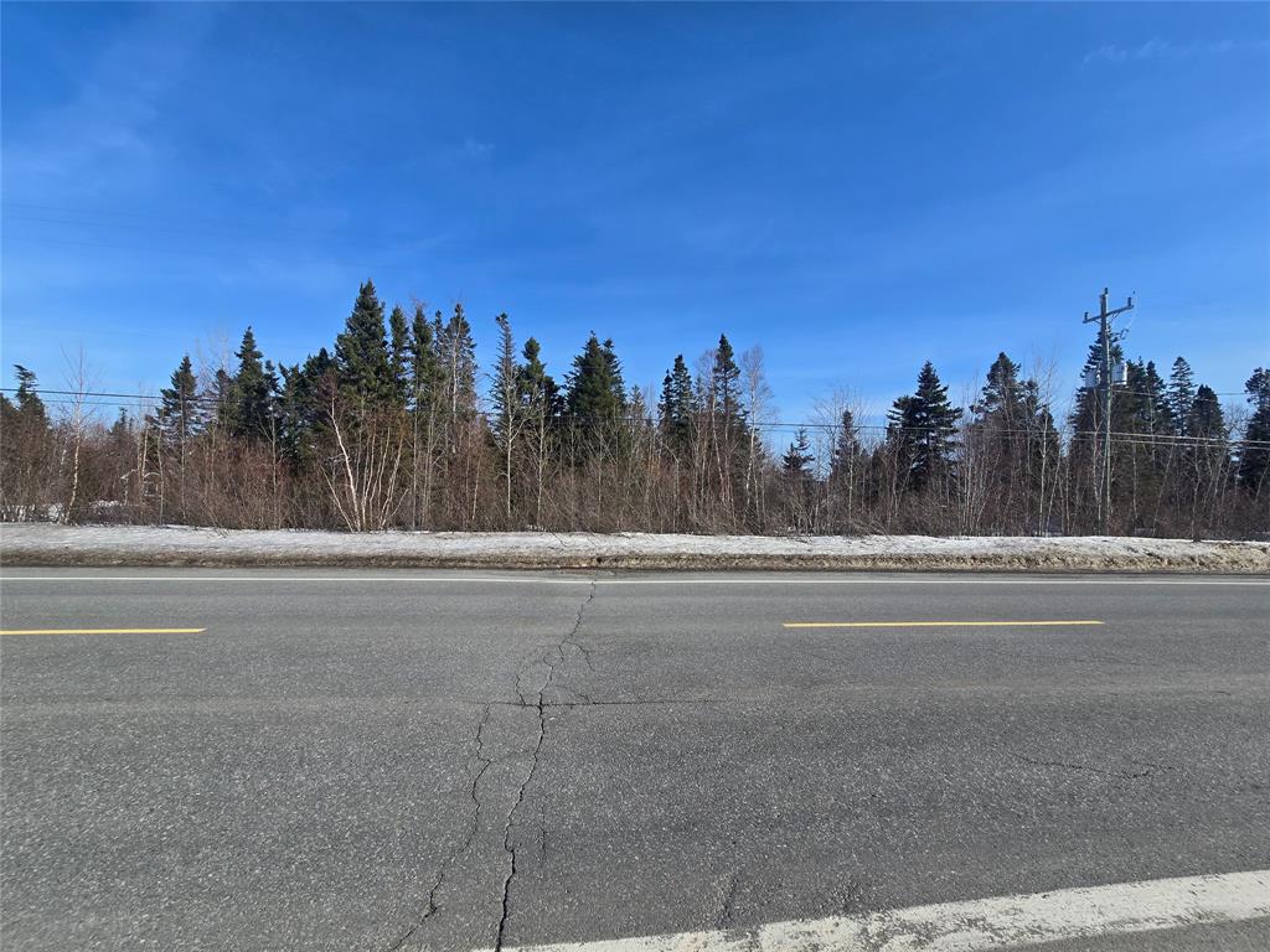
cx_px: 635
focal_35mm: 13
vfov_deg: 89.9
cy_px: 476
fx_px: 477
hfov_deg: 106.2
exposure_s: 1/2436
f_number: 2.2
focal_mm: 2.2
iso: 50
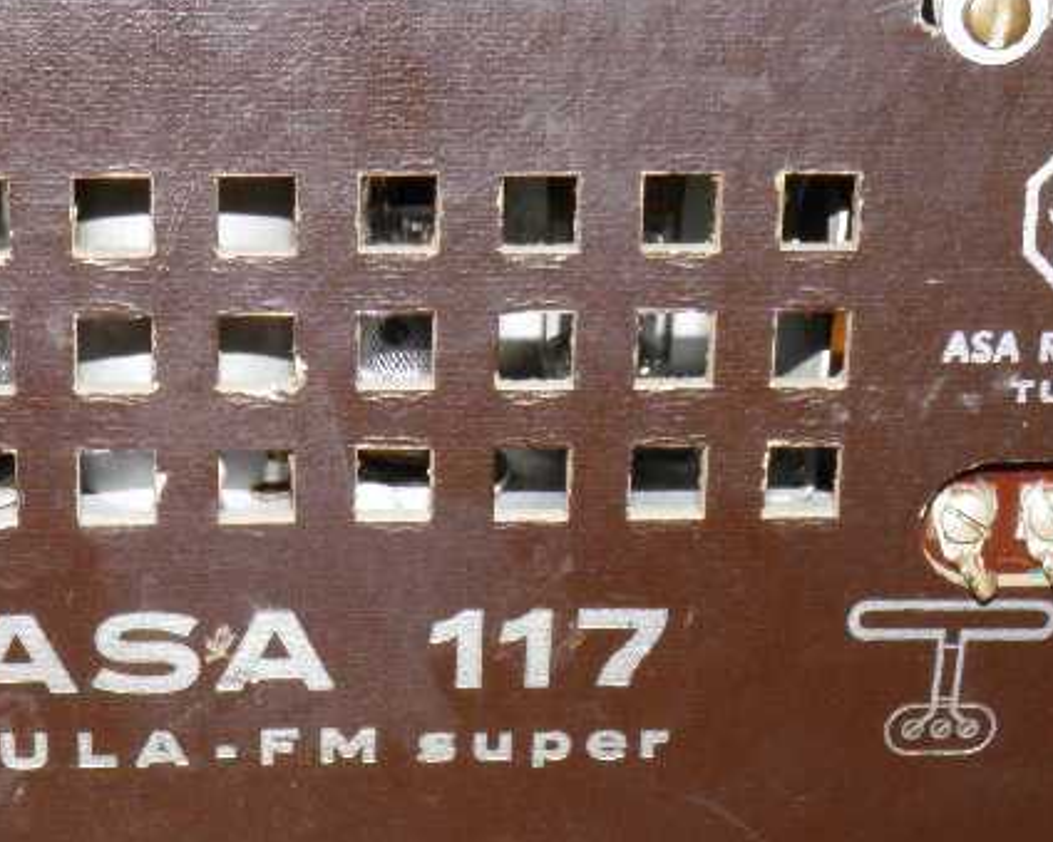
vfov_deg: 16.6
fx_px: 2866
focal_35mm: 92
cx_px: 288
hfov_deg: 20.7
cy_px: 609
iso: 100
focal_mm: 7.1
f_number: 8.1
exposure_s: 1/60
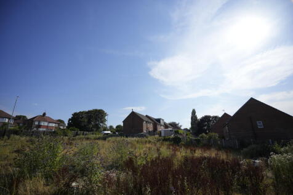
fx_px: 130
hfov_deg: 96.8
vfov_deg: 73.7
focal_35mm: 16
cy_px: 98
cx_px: 146
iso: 100
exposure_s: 1/1250
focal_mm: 16
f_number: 4
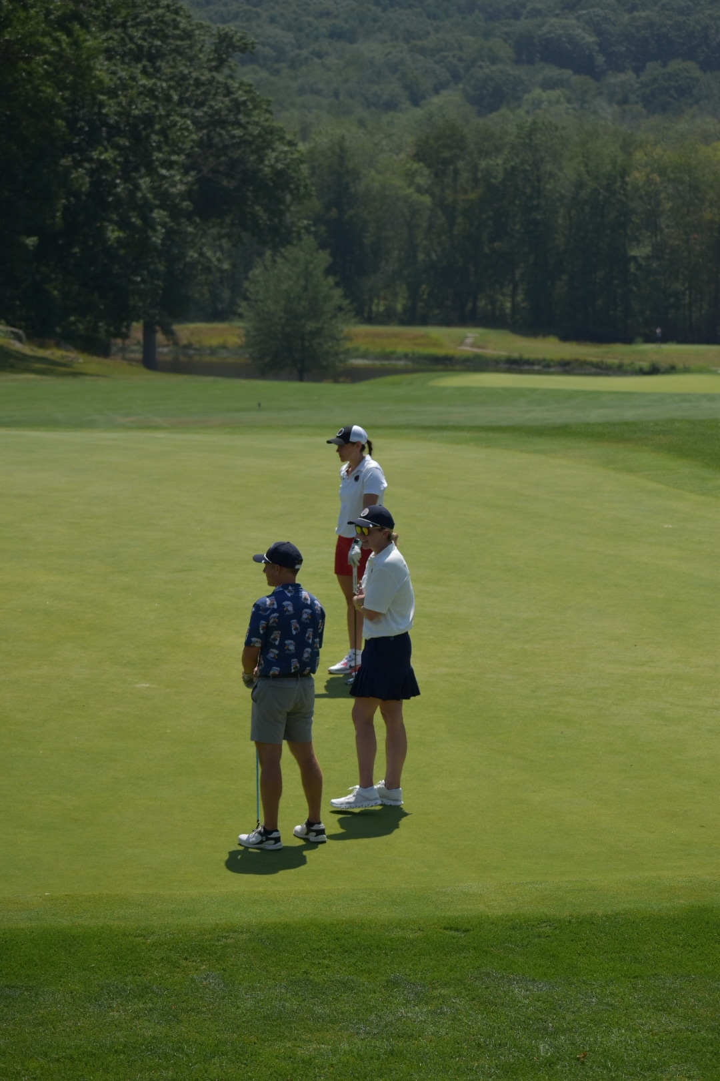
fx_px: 4140
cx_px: 360
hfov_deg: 9.9
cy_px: 540
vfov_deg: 14.9
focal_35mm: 138
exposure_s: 1/3200
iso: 200
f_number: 5.6
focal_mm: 92
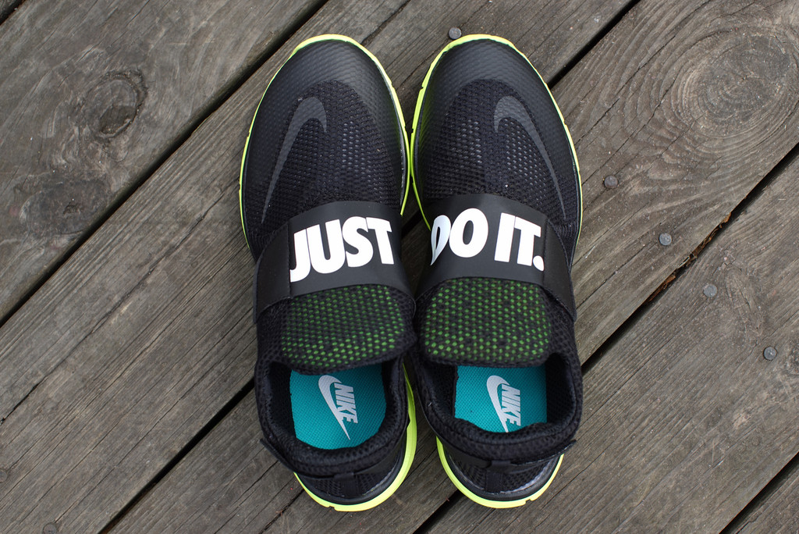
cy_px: 267
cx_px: 400
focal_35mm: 50
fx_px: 1110
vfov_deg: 27.0
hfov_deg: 39.6
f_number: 6.3
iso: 64
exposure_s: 1/80
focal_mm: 50
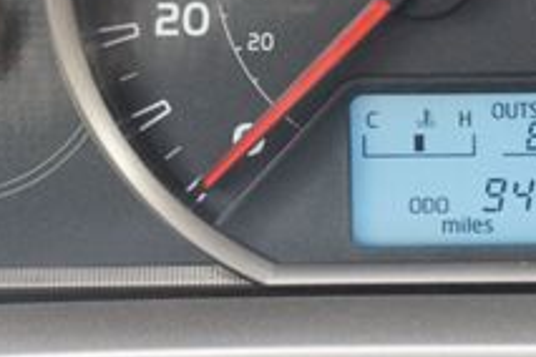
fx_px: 1943
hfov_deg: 15.6
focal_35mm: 130
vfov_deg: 10.3
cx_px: 390
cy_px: -68
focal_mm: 29
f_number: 4.5
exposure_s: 1/60
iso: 1250
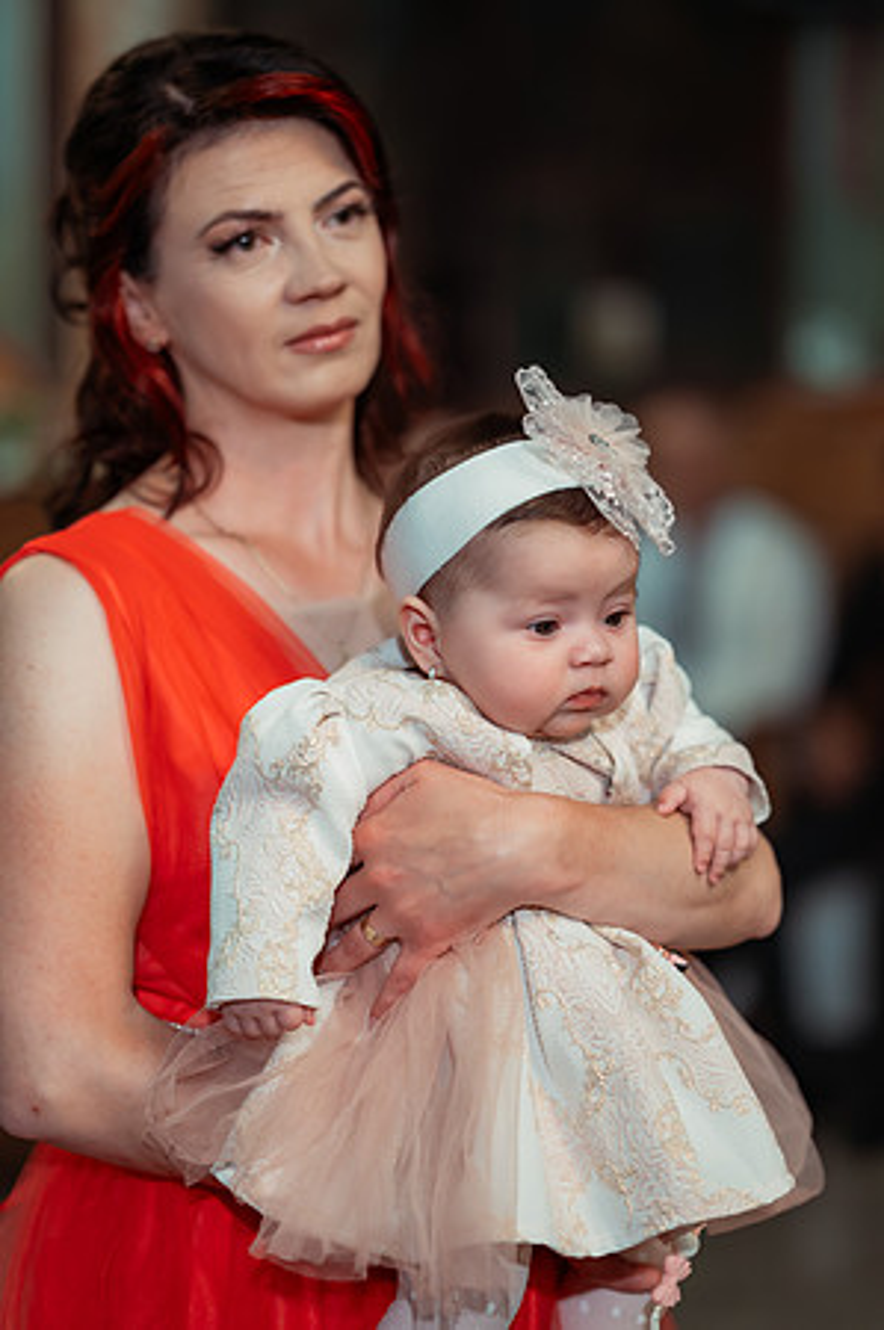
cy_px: 665
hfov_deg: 16.0
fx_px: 3138
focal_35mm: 85
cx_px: 442
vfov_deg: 23.9
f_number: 2
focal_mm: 85
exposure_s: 1/250
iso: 1600
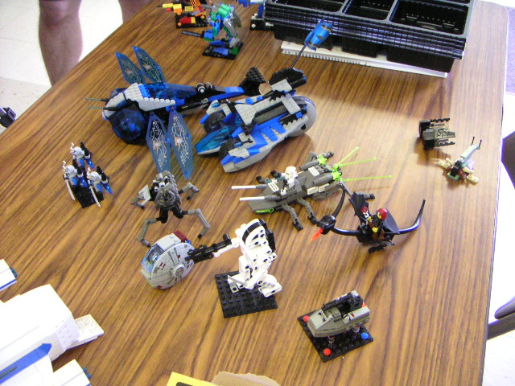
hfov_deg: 50.1
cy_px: 193
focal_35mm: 37
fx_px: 550
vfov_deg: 38.7
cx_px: 258
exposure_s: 1/60
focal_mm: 4.8
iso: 400
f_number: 2.8
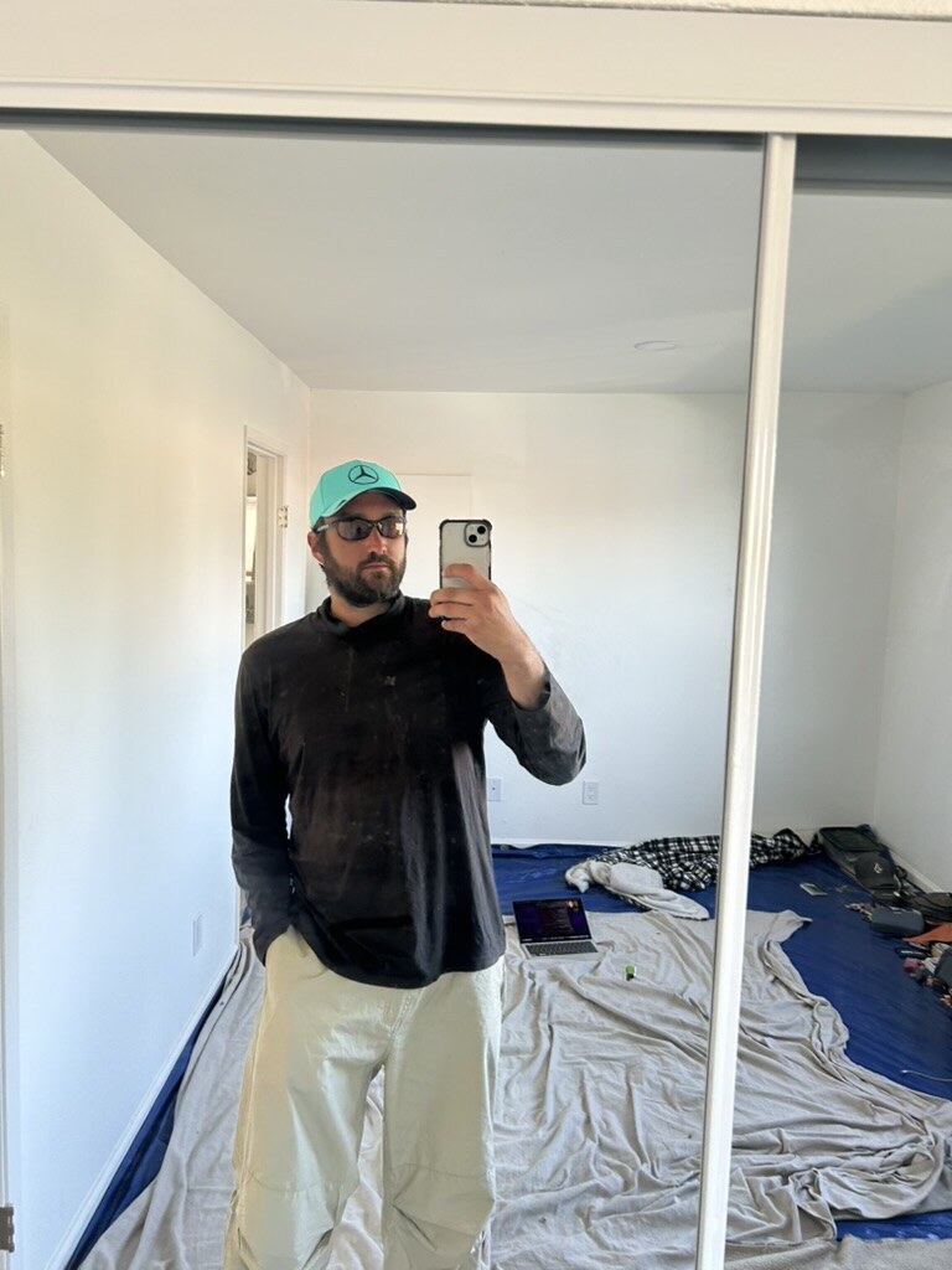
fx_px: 953
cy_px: 635
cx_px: 476
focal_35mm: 26
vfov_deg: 67.3
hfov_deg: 53.1
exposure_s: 1/121
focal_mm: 5.7
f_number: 1.5
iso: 100
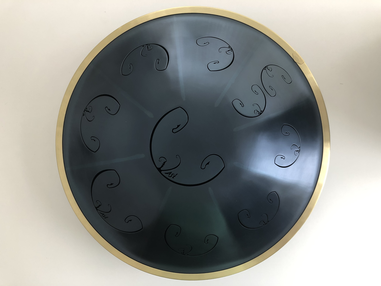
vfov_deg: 49.7
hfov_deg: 63.4
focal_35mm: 28
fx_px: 308
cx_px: 190
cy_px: 143
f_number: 1.8
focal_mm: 4
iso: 40
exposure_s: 1/17
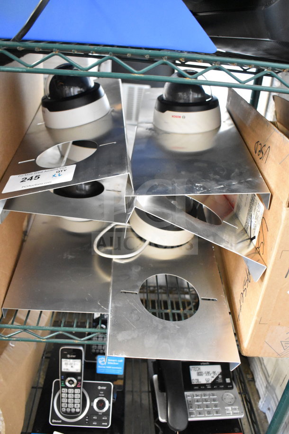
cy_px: 217
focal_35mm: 32
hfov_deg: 41.7
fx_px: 379
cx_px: 144
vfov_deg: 59.5
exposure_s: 1/30
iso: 5600
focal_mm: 21
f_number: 3.8
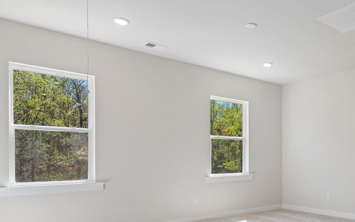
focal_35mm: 30
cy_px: 160
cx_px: 282
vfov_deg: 40.9
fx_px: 290
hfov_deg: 58.3
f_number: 8
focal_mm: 16
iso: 400
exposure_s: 1/40
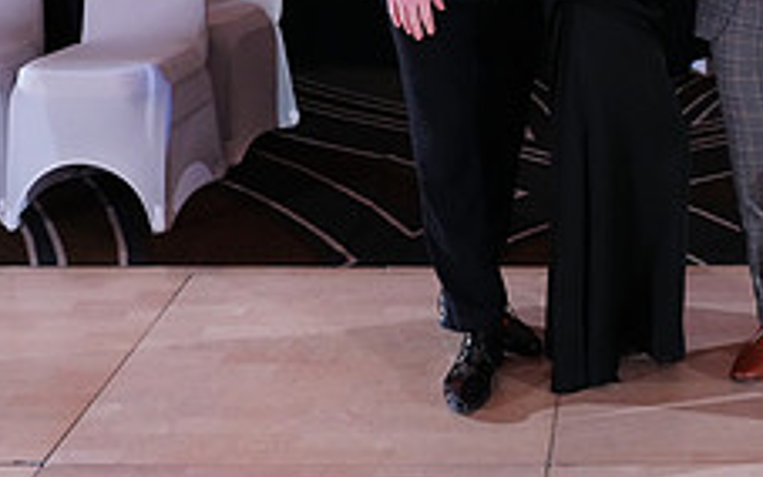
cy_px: -99
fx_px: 1518
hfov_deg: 27.4
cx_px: 649
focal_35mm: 73
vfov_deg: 17.1
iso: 5000
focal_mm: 28
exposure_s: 1/200
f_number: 4
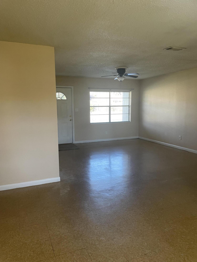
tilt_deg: -4.4
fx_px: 197
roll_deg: +0.5
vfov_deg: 67.3
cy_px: 131
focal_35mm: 26
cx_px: 98
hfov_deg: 53.1
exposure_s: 1/60
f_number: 1.6
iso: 100
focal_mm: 4.2
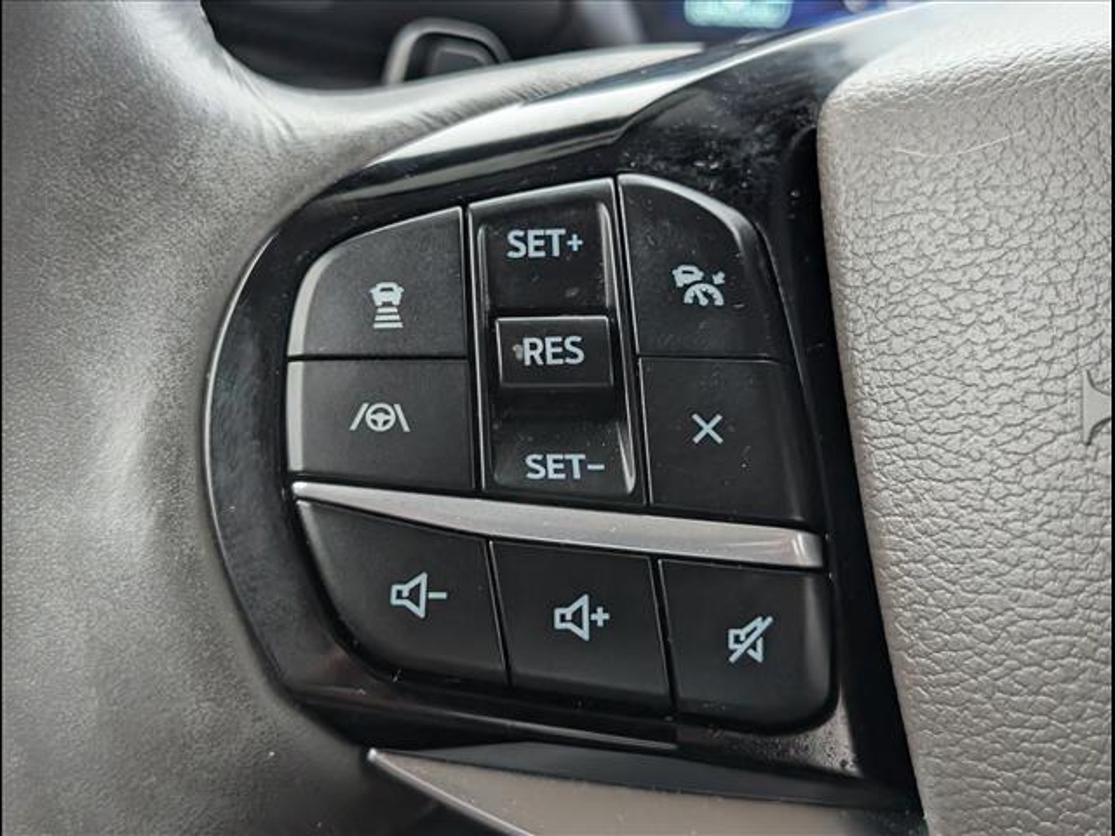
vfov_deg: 29.7
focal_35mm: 49
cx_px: 558
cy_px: 418
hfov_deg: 38.9
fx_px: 1578
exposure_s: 1/222
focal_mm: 6.9
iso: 462
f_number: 1.68
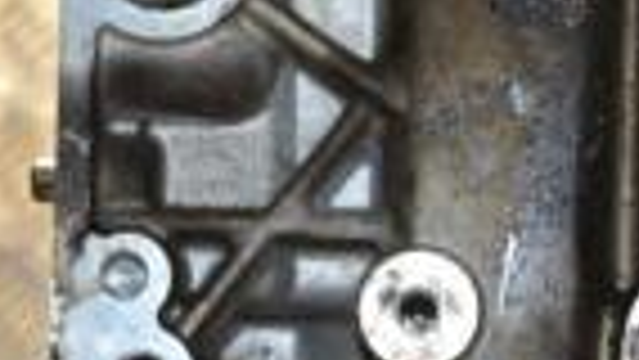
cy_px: 603
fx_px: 2475
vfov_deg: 8.1
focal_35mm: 146
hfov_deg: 14.7
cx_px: 292
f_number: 4
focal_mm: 22
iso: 320
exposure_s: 1/60
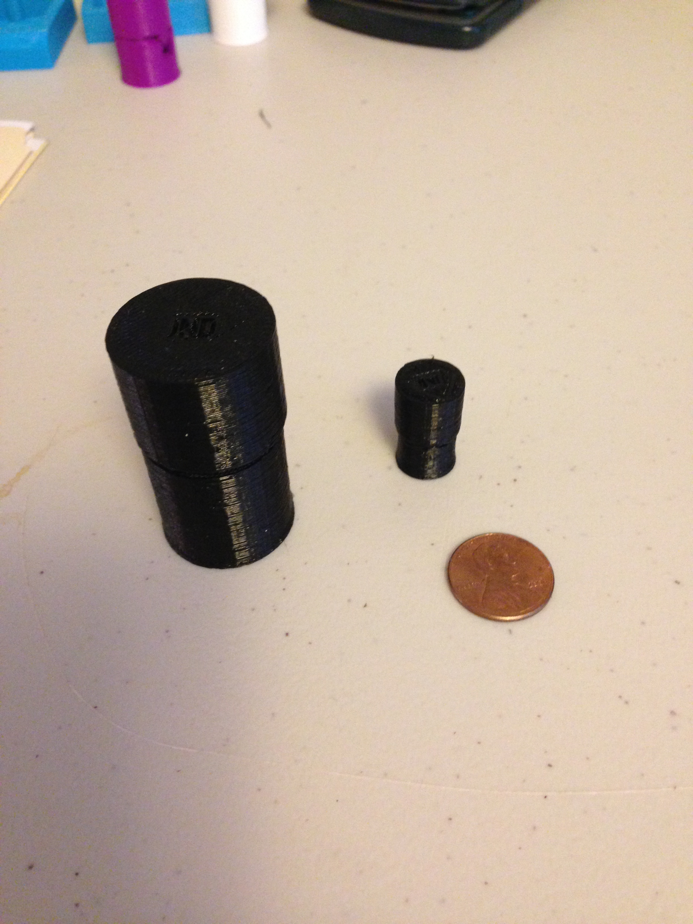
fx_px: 881
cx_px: 346
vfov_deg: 55.4
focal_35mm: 33
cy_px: 462
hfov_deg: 42.9
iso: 320
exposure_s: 1/20
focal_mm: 4.12
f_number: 2.4
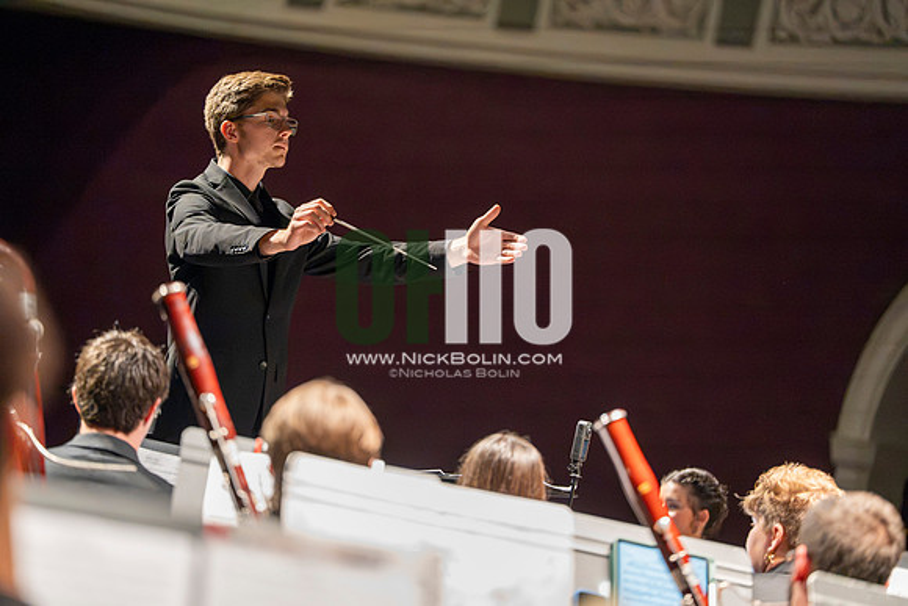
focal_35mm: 165
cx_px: 454
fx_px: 4162
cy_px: 303
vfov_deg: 8.3
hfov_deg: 12.4
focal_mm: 165
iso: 16000
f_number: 2.8
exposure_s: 1/640
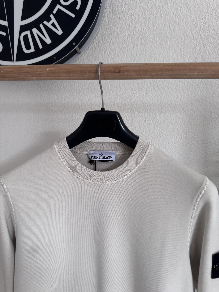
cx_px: 110
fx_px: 202
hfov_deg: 56.8
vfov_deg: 71.6
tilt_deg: -5.2
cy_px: 146
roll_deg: -0.4
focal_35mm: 24
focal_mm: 6.76
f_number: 1.78
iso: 200
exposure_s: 1/63
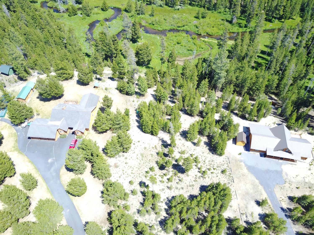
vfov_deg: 53.0
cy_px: 118
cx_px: 157
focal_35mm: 26
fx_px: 236
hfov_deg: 67.3
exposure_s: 1/338
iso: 100
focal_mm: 4.73
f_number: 2.2
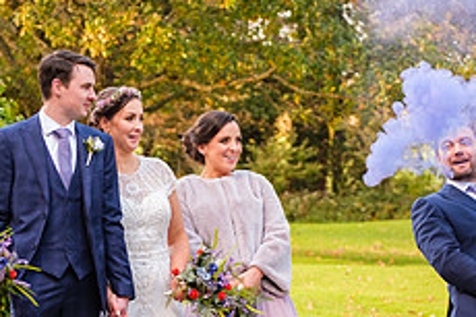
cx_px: 164
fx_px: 2761
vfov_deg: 6.6
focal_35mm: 209
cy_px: 266
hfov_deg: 9.8
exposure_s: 1/250
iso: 800
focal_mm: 50
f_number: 2.8
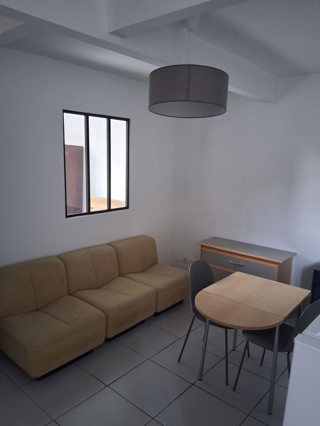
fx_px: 320
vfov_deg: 67.3
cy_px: 213
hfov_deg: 53.1
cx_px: 160
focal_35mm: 26
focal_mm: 3.98
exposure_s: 1/50
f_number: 1.8
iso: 500
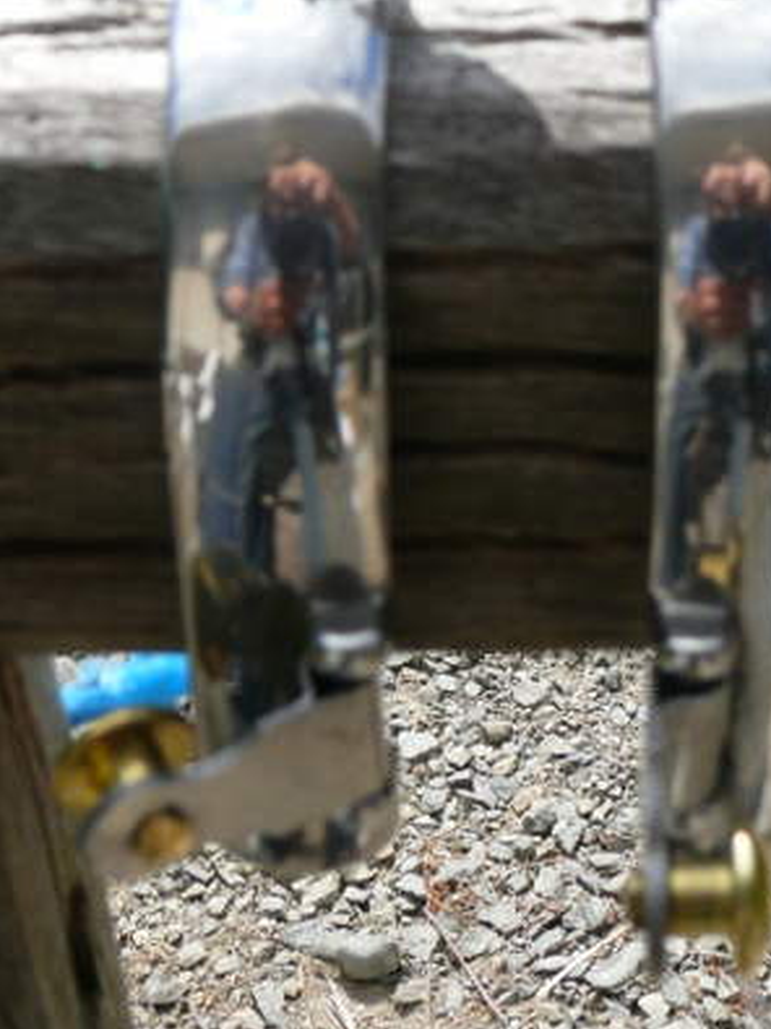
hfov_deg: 18.6
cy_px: 36
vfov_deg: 23.8
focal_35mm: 79
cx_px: 524
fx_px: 2347
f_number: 5.6
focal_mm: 8.2
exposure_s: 1/400
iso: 100
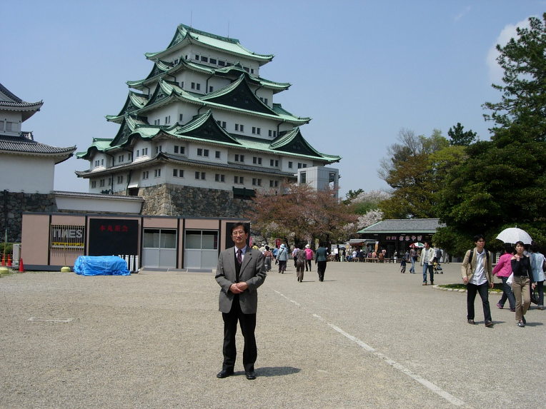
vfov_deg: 37.7
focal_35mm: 38
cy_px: 204
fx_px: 599
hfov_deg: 49.0
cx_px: 273
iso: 64
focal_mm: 7.8
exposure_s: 1/886
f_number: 4.8
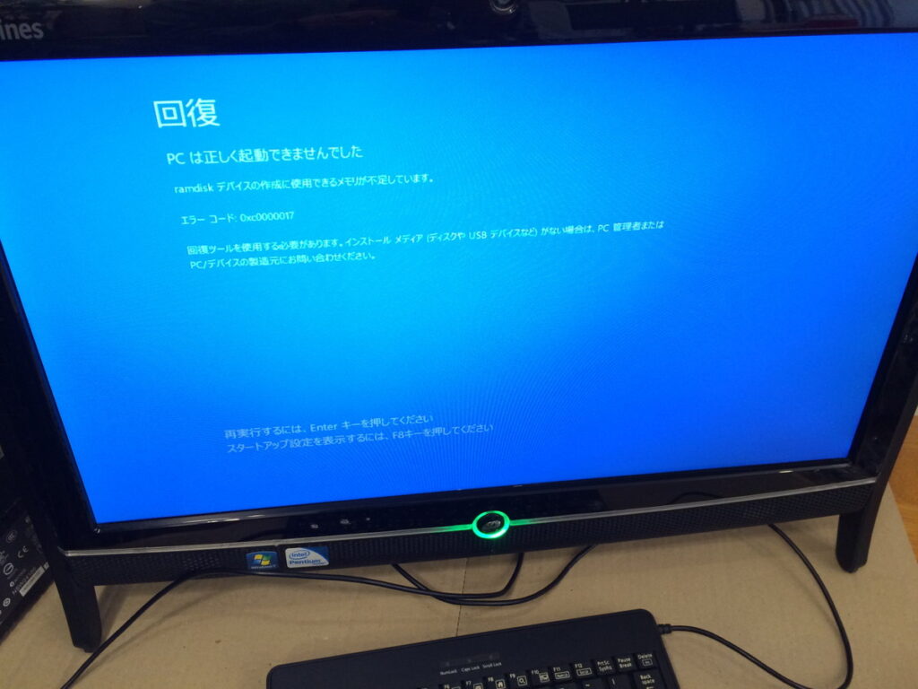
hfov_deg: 61.7
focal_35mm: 29
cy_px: 344
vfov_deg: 48.2
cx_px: 459
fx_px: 769
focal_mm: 4.15
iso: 100
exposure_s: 1/30
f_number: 2.2
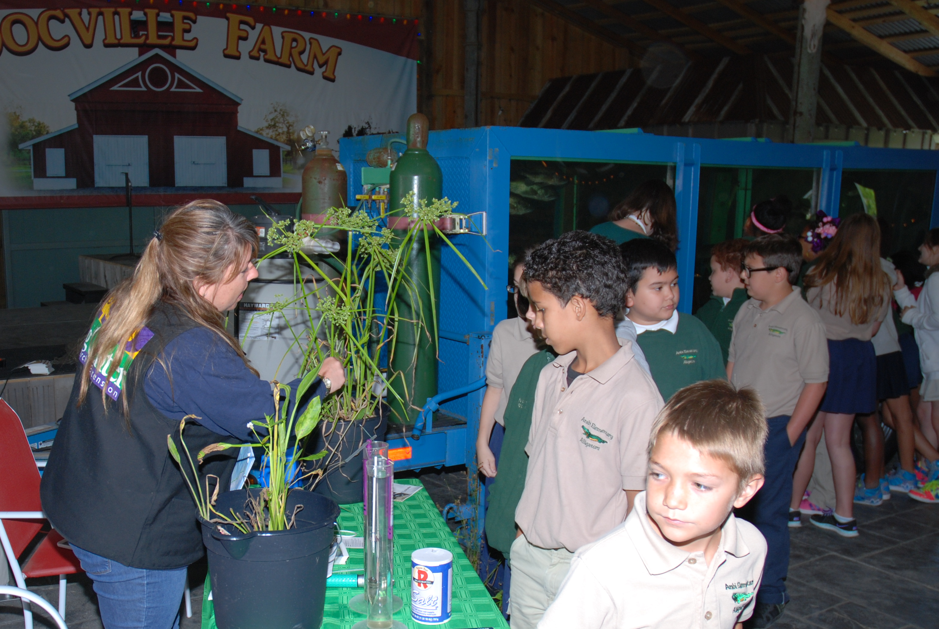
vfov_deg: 27.1
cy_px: 405
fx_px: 1297
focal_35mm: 50
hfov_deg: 39.4
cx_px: 329
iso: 200
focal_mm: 25
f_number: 5
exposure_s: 1/60
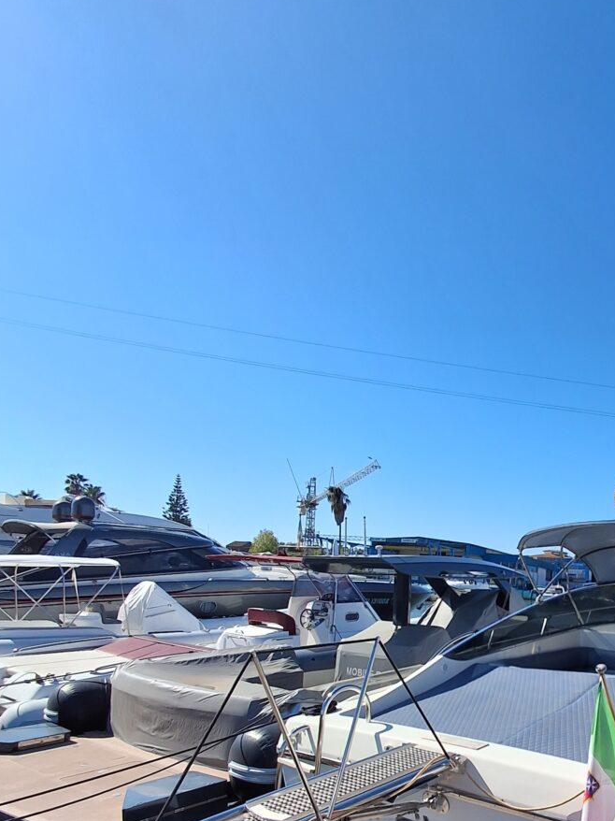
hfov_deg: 46.8
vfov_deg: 60.5
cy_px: 600
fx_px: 664
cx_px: 502
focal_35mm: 28
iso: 40
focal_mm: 1.64
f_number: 2.2
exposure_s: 1/1667
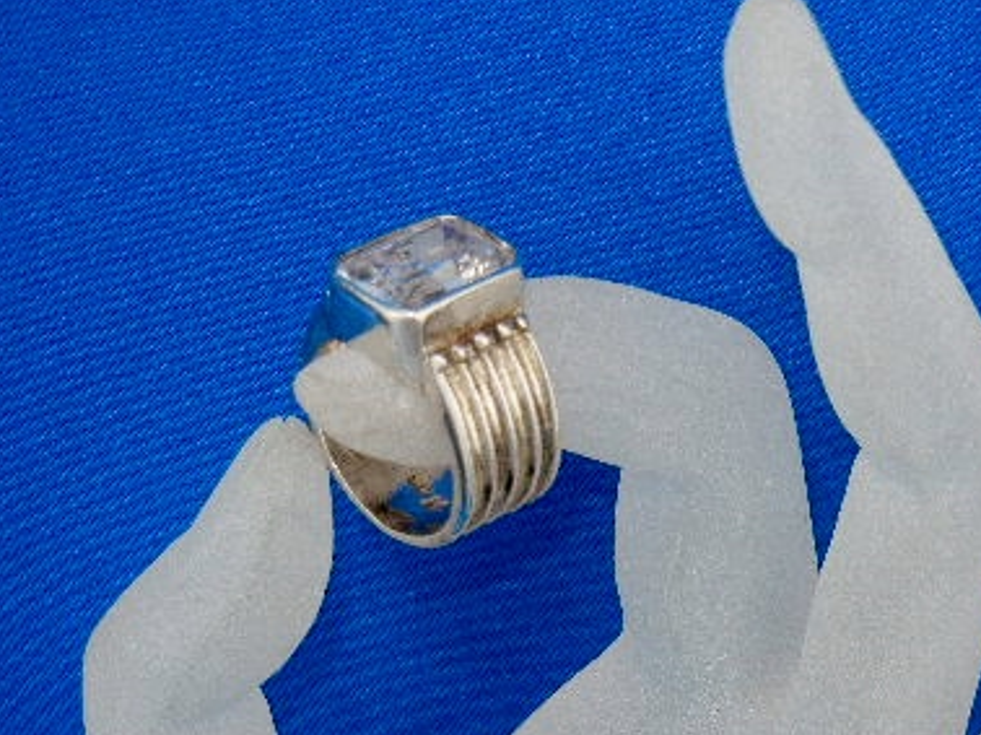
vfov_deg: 14.7
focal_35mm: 100
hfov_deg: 19.5
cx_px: 724
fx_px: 2832
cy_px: 595
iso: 291
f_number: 4
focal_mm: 10.6
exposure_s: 1/30
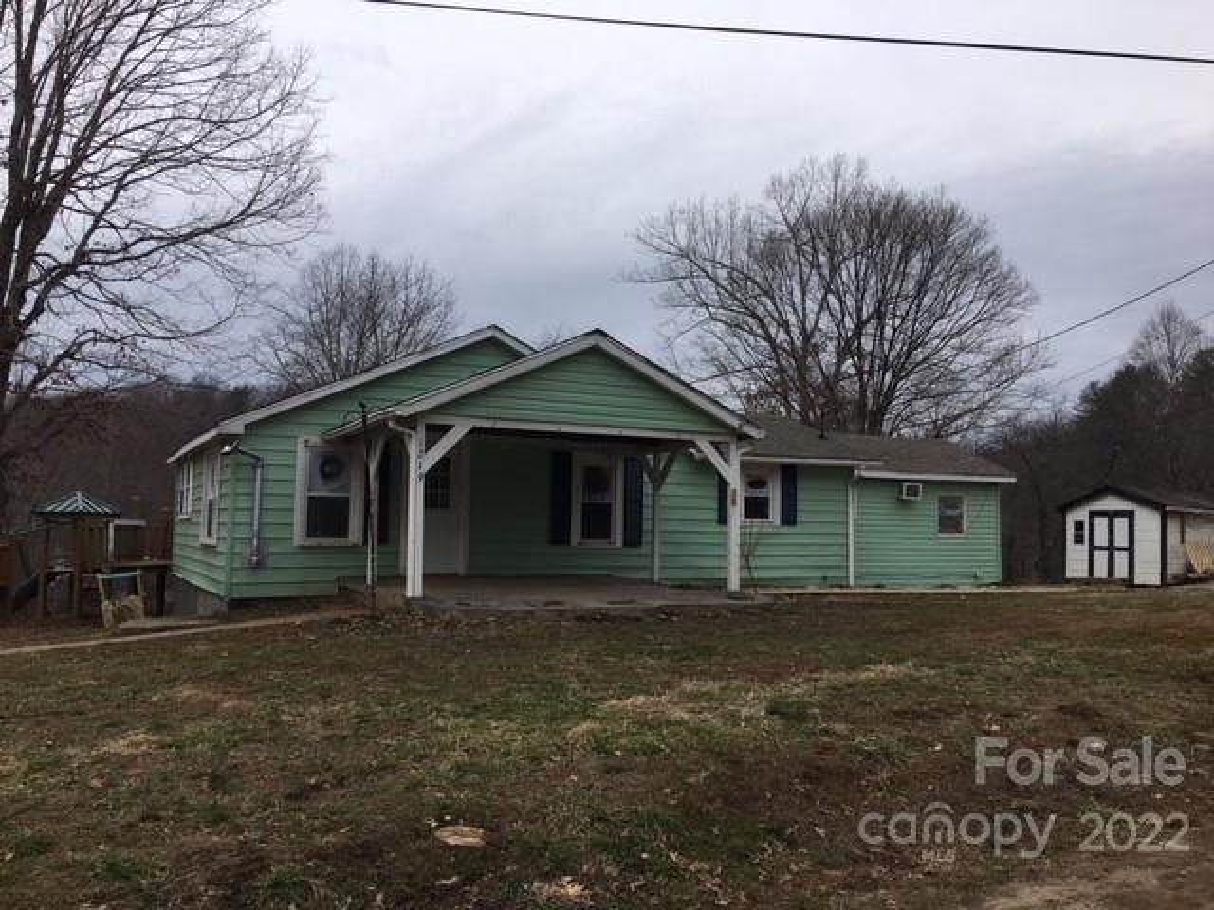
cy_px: 455
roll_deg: -1.6
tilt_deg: +5.6
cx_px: 607
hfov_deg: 61.7
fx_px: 1017
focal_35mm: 29
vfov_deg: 48.2
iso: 25
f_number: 2.2
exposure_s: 1/1148
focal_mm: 4.15
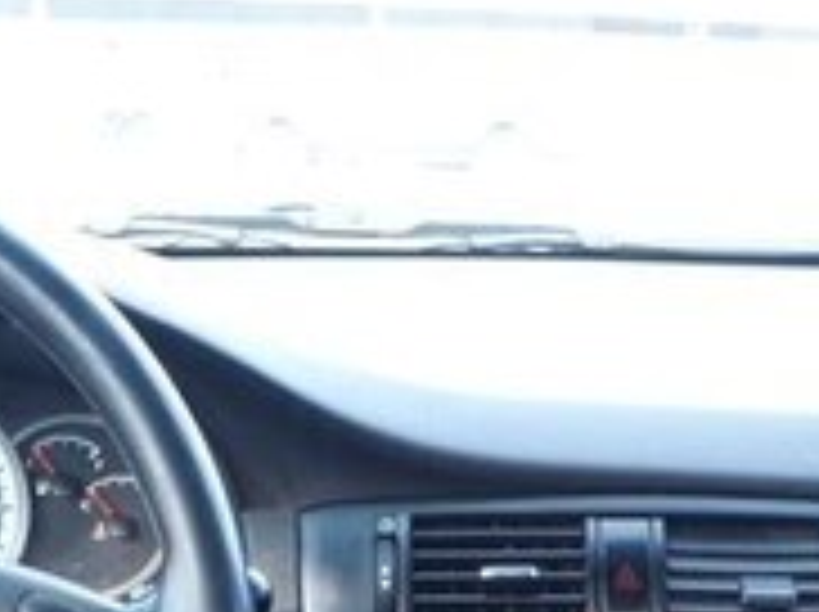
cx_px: 603
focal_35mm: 98
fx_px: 2316
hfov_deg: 19.9
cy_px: 1015
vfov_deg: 13.8
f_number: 1.9
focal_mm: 3.6
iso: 64
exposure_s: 1/50
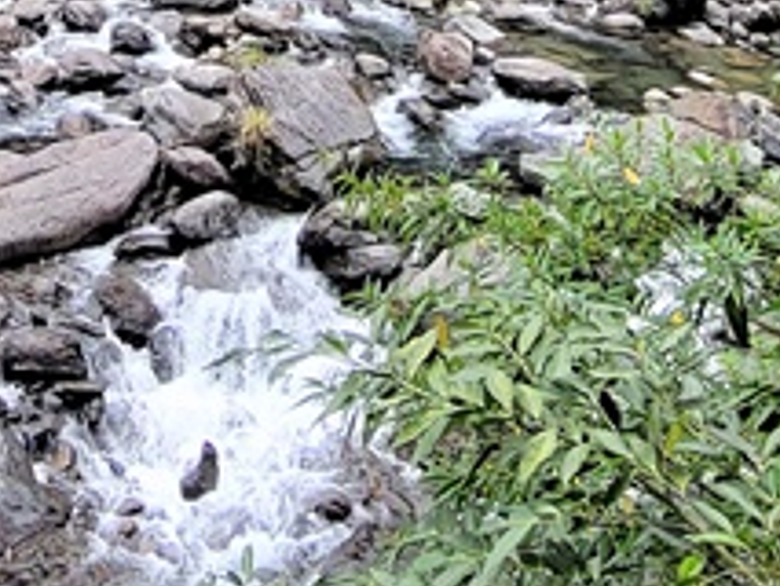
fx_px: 1375
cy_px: -472
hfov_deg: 30.5
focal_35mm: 61
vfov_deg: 18.6
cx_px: 110
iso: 80
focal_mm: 2.2
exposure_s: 1/59
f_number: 2.2
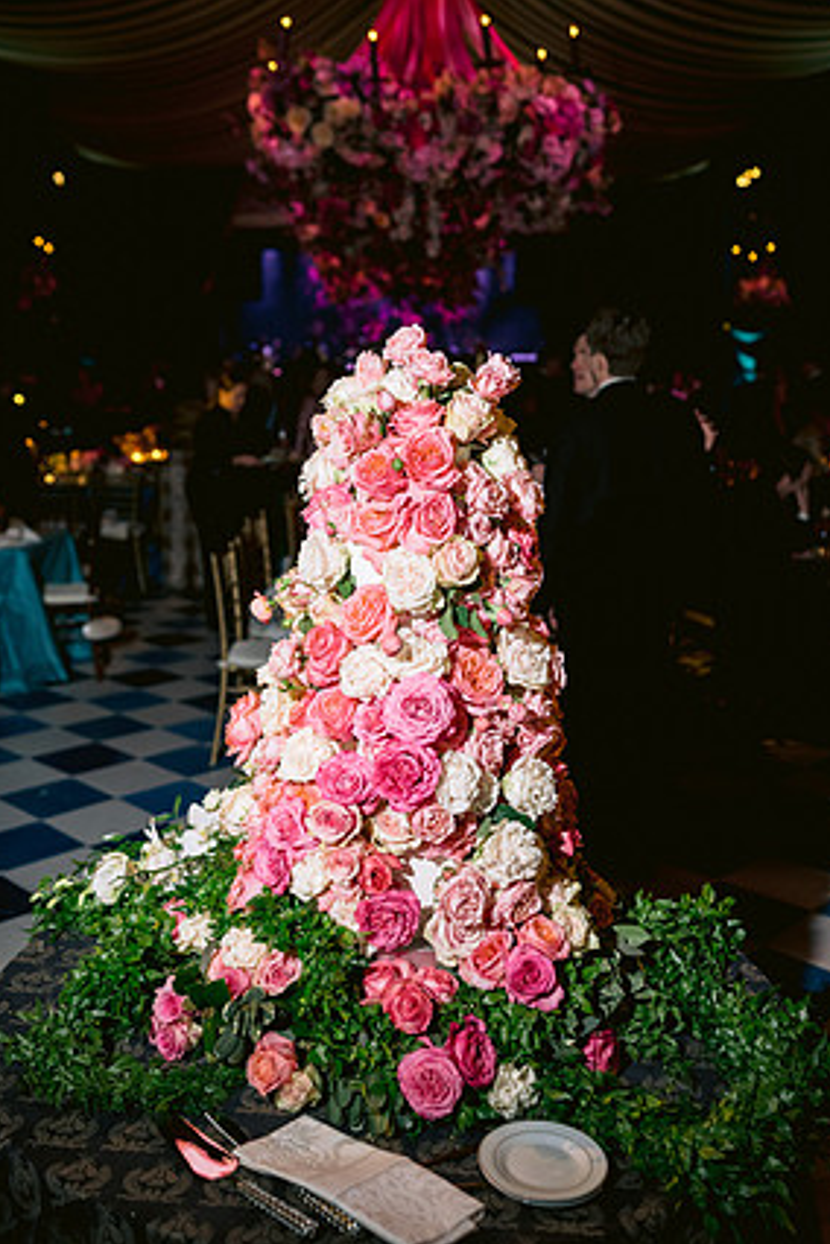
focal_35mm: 37
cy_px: 602
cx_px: 400
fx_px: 1279
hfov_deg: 35.9
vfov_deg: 51.9
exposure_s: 1/80
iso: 800
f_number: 2.8
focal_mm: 35
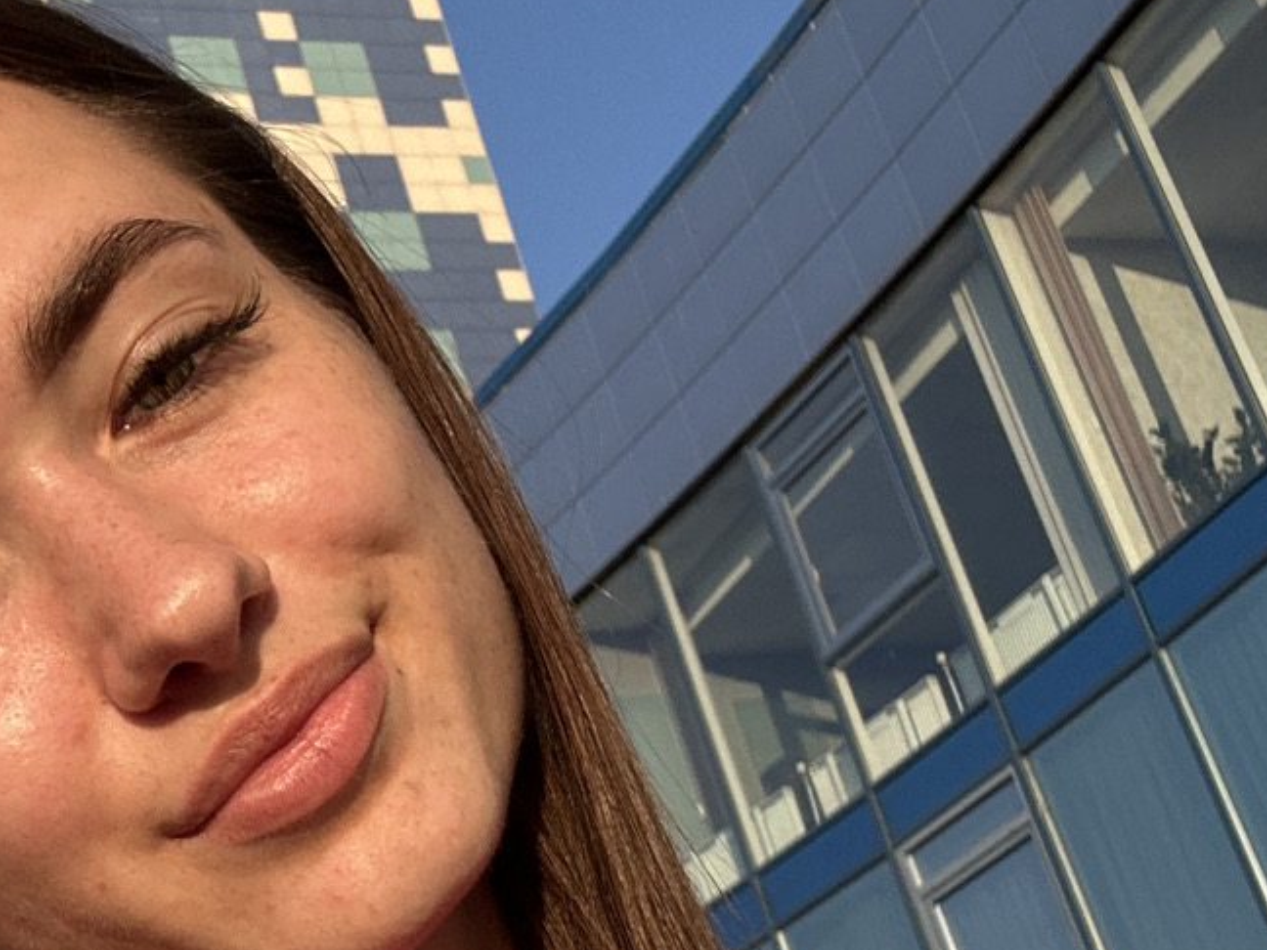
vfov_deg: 20.3
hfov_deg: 26.3
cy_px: 882
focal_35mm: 71
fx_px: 2599
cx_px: 88
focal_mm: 2.69
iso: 25
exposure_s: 1/1018
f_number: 1.9
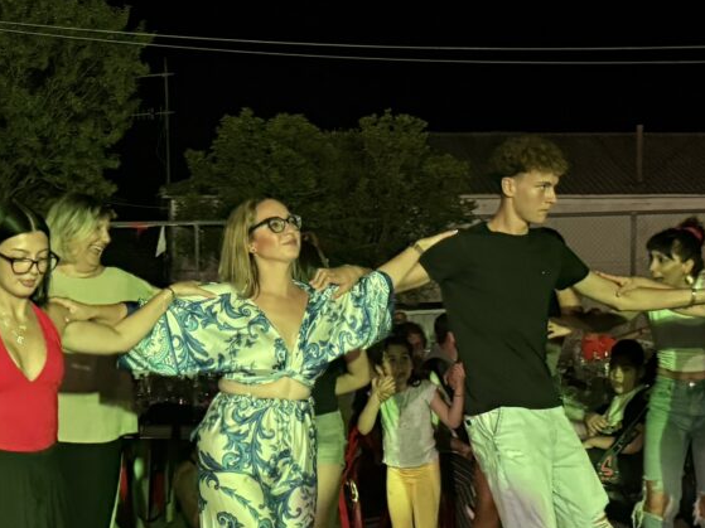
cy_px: 278
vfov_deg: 22.2
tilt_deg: -1.2
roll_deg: +1.3
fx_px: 1344
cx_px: 299
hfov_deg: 29.4
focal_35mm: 66
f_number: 1.78
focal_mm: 6.76
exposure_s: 1/33
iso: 640
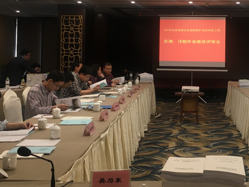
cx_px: 189
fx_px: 374
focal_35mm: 52
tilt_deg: +2.2
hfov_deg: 35.9
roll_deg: -0.7
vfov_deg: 27.6
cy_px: 43
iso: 50
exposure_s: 1/33
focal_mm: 4.15
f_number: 2.2
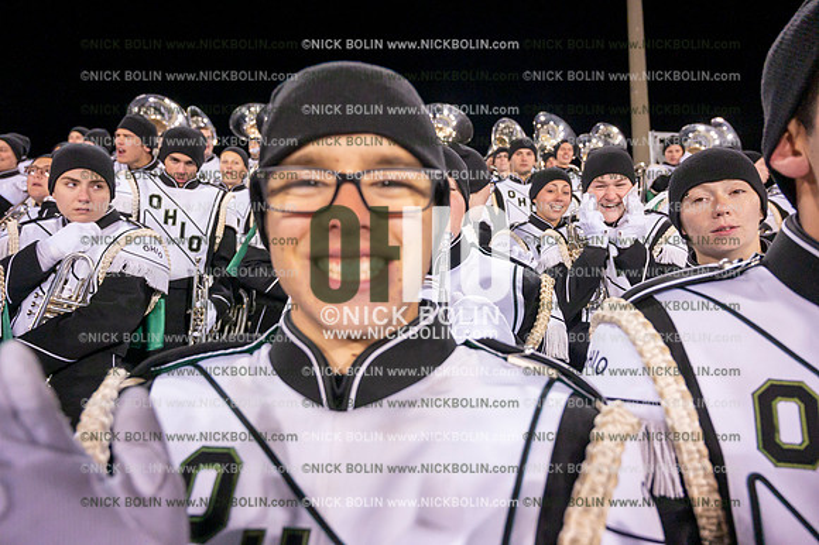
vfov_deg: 53.1
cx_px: 410
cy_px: 272
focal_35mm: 24
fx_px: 546
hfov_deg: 73.8
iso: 5000
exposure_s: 1/640
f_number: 4.5
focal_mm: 24
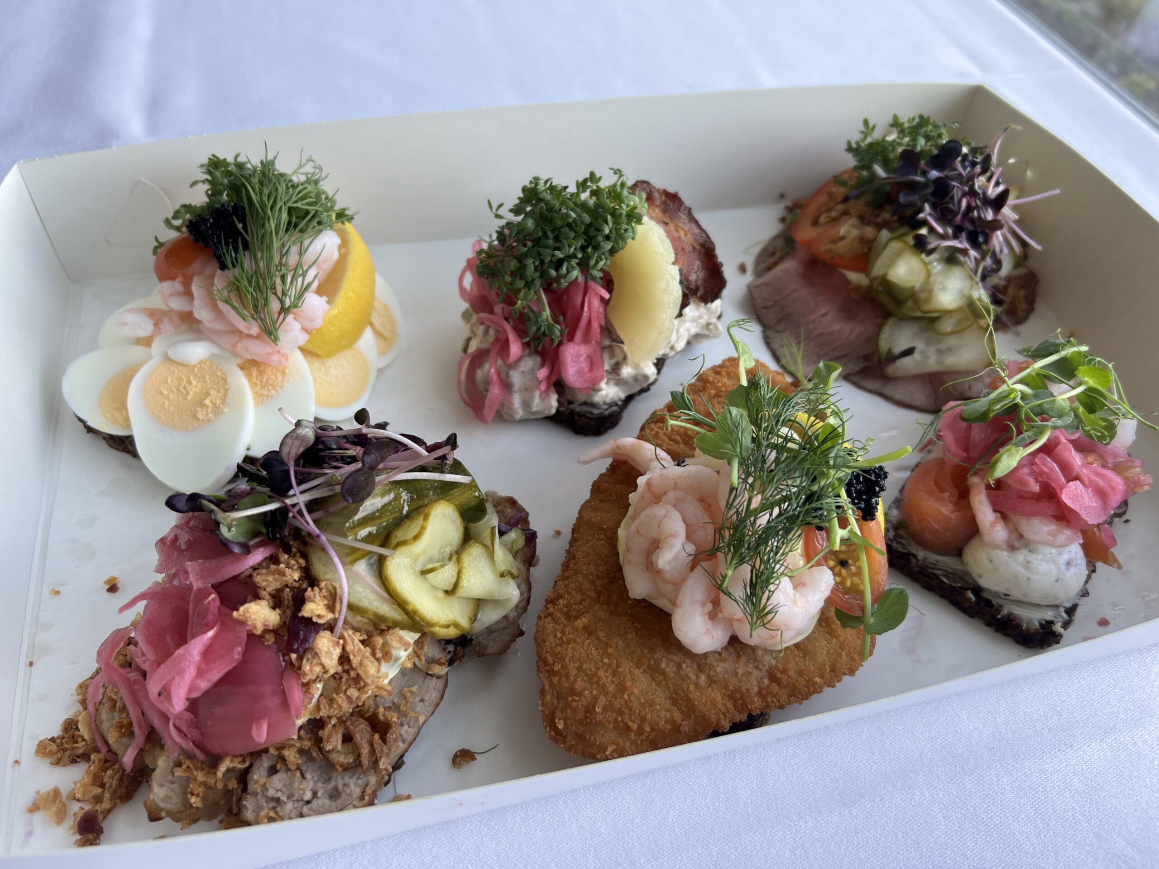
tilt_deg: -49.3
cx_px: 580
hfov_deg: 67.3
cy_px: 434
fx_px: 871
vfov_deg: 53.1
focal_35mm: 26
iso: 40
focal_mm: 5.7
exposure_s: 1/121
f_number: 1.5
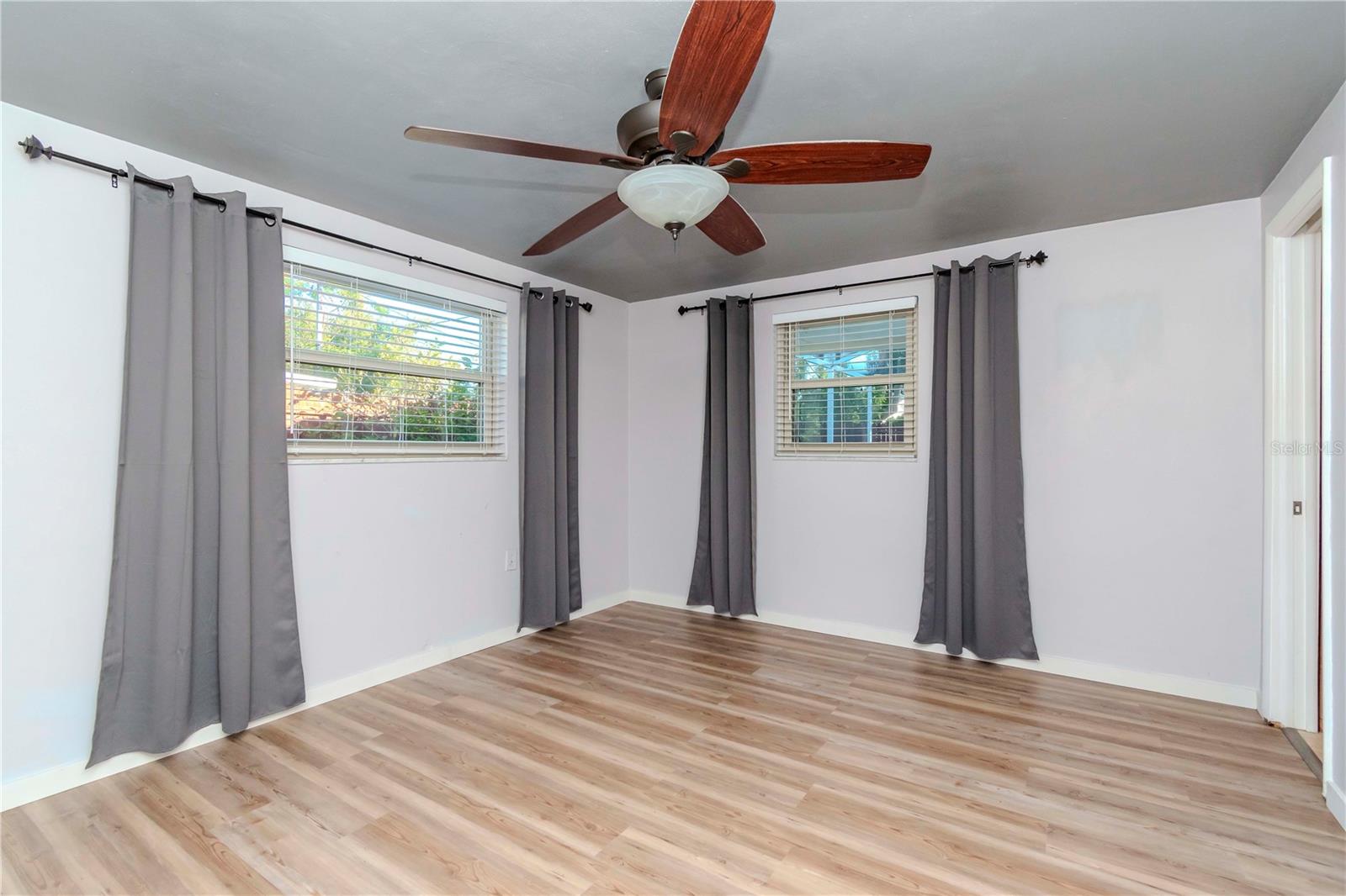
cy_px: 448
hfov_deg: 100.4
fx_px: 561
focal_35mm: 15
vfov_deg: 77.3
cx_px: 673
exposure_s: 1/125
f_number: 8
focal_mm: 10
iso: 500
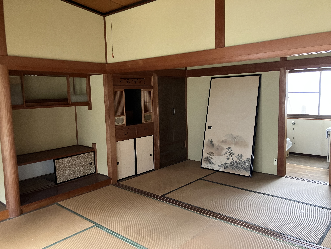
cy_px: 124
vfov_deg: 49.7
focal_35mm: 28
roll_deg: +1.1
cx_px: 166
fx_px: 268
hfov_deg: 63.4
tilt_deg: -7.2
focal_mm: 3.99
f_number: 1.8
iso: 400
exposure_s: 1/32
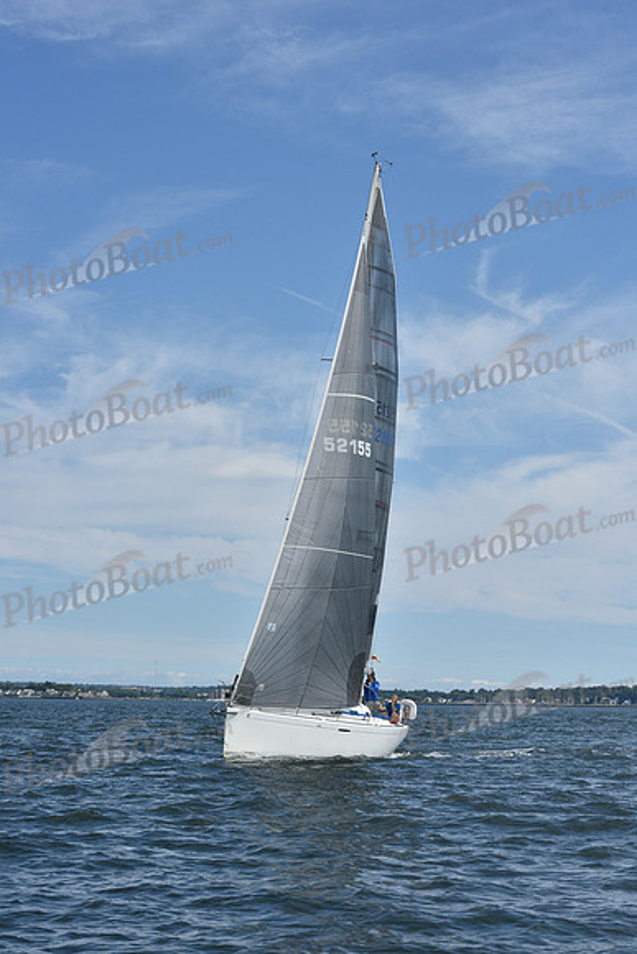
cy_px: 477
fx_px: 2705
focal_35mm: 102
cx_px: 318
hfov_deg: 13.4
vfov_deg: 20.0
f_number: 10
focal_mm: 102
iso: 320
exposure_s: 1/1000
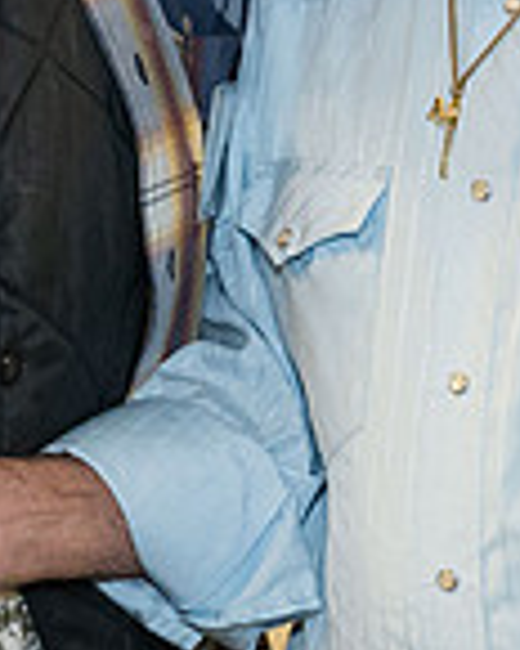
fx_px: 4251
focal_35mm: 221
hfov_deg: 7.0
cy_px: -13
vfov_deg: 8.7
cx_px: 283
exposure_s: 1/160
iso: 6400
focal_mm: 46
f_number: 4
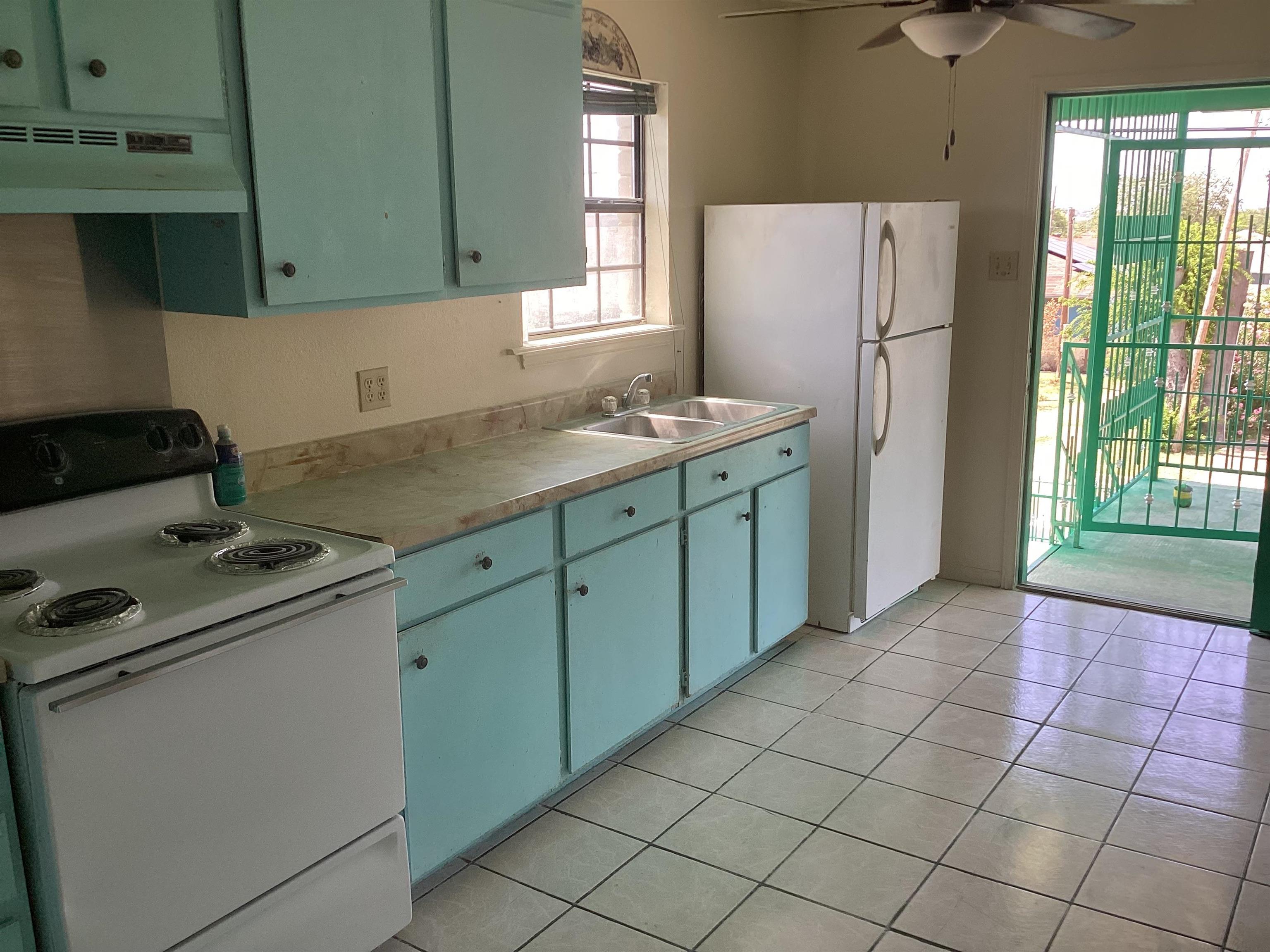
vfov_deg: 45.4
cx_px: 635
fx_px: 1137
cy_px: 476
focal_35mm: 31
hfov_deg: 58.4
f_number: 2.4
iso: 64
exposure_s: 1/120
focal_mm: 3.3
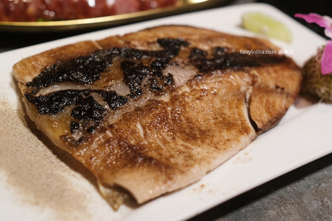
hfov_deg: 54.4
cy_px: 110
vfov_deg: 37.9
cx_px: 166
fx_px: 323
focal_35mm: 35
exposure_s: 1/85
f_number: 2.8
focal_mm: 23
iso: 1000
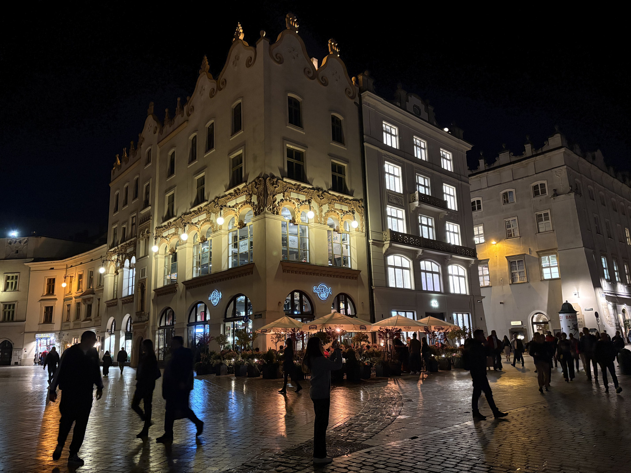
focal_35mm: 26
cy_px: 236
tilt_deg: +12.9
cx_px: 316
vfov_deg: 53.1
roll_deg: +1.8
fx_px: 474
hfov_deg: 67.3
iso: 500
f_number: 1.6
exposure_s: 1/33
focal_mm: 5.96
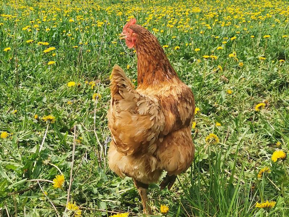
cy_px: 108
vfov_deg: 32.9
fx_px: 367
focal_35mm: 44
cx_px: 144
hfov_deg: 42.9
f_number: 1.8
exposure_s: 1/2304
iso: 50
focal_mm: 5.58
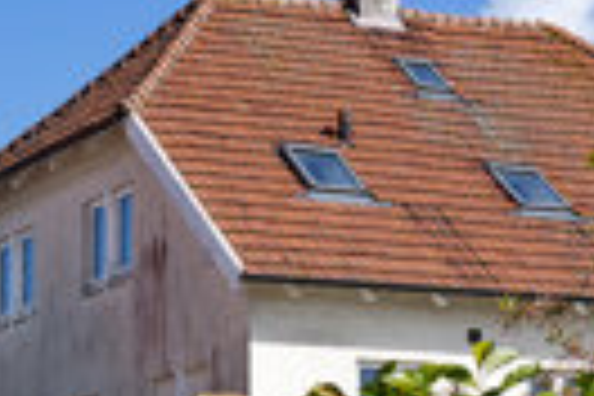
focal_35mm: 154
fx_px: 2541
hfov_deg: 12.3
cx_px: -454
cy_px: 639
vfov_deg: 8.7
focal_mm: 34
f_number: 8
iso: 100
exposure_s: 1/320
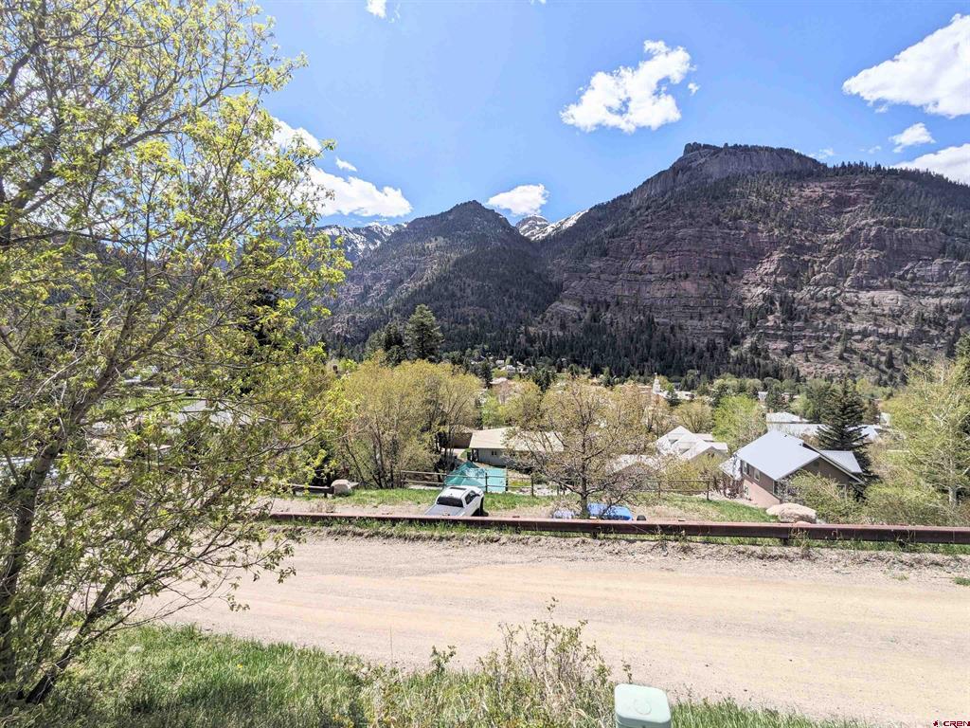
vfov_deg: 78.1
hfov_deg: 94.5
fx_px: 448
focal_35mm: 16
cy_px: 364
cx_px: 485
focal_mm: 2.22
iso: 36
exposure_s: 1/2481
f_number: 2.2
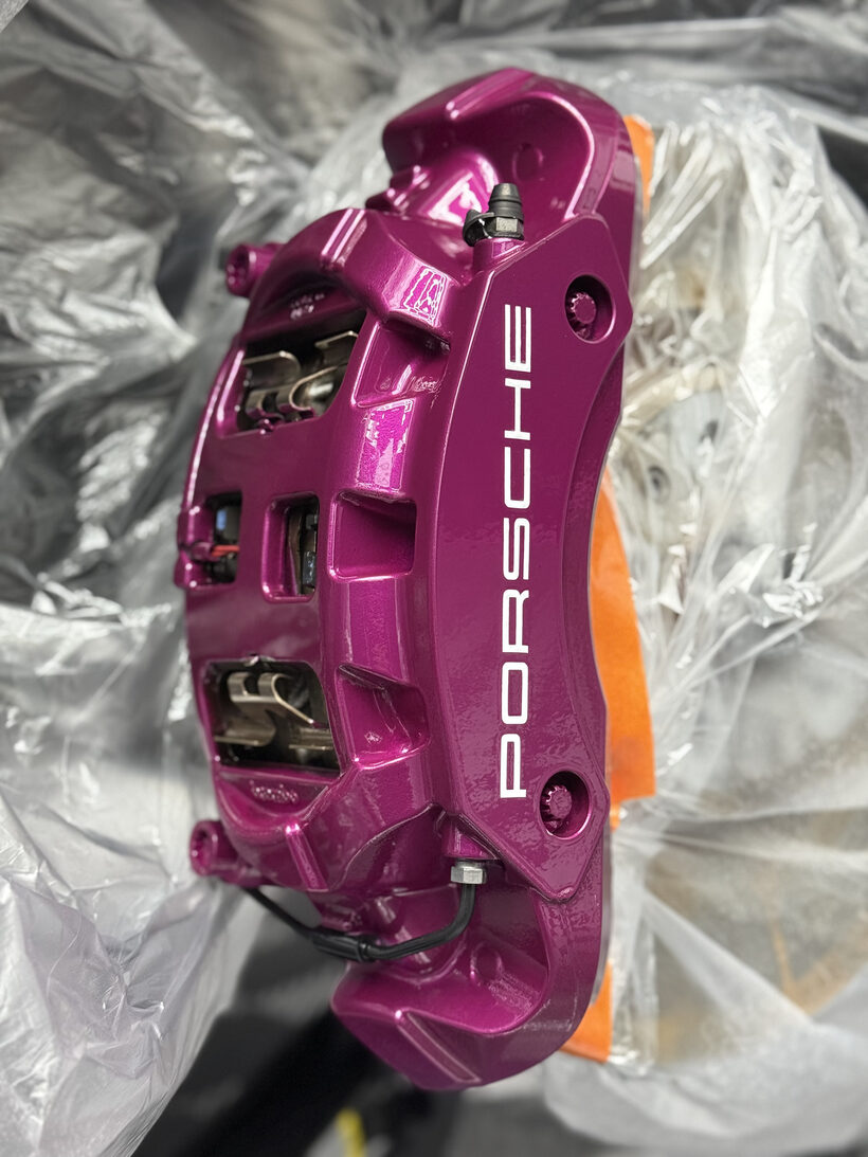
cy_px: 578
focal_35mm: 48
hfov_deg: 30.3
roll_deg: +9.5
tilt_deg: -4.3
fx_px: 1604
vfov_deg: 39.7
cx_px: 434
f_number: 1.78
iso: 500
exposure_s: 1/40
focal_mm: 6.76
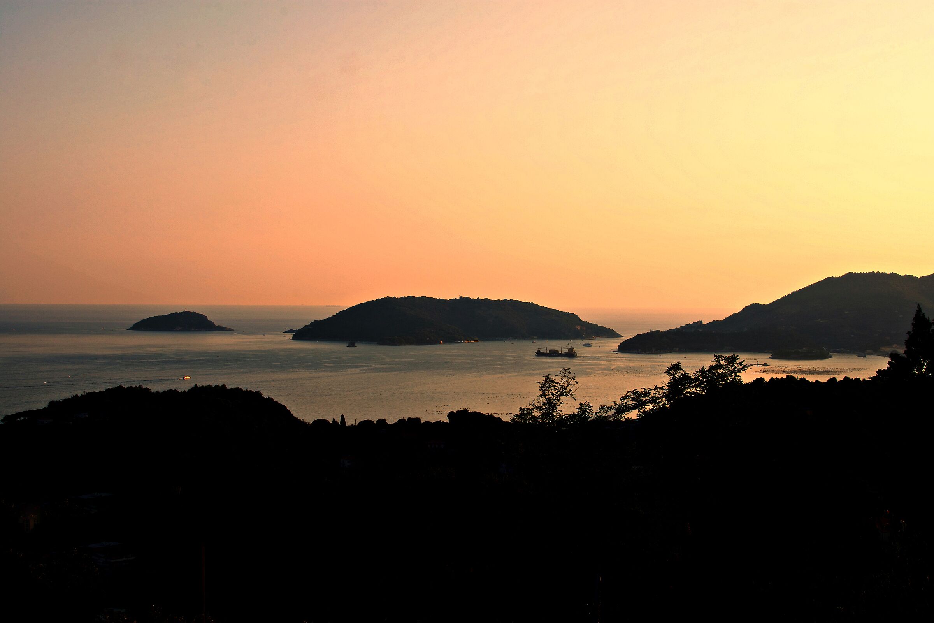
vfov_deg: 25.8
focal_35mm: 52
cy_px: 312
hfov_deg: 37.9
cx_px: 467
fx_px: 1362
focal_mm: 35
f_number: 11
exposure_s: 1/60
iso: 400
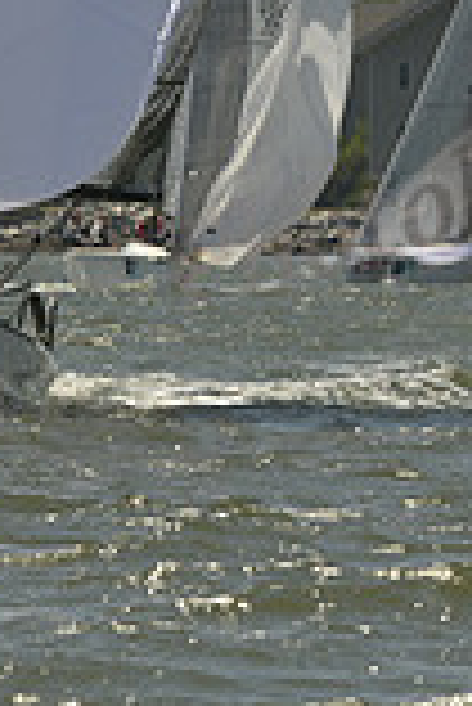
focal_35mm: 998
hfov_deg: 1.4
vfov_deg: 2.1
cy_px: -432
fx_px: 19583
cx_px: -61
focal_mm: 270
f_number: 11
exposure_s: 1/1250
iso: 280
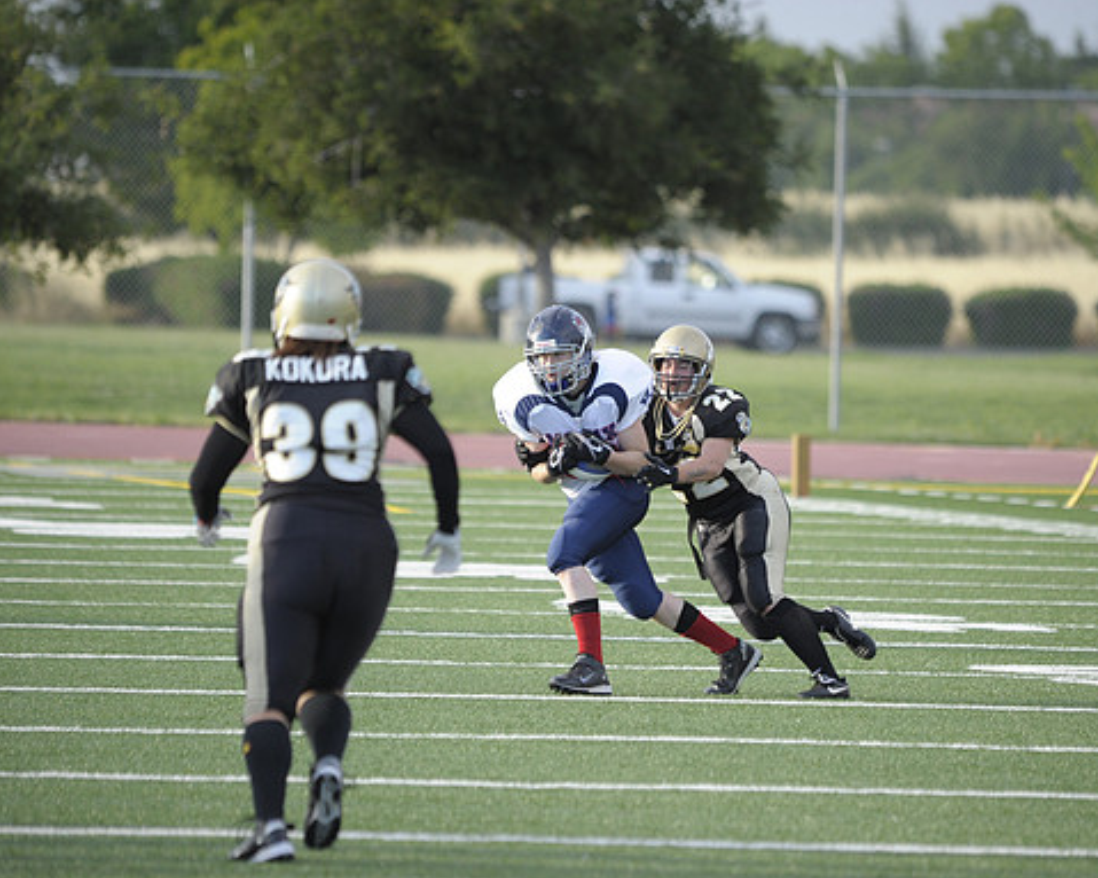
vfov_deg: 3.0
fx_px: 16602
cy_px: 440
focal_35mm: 511
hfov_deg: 3.8
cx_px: 605
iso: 2000
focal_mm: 450
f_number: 6.3
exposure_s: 1/1000
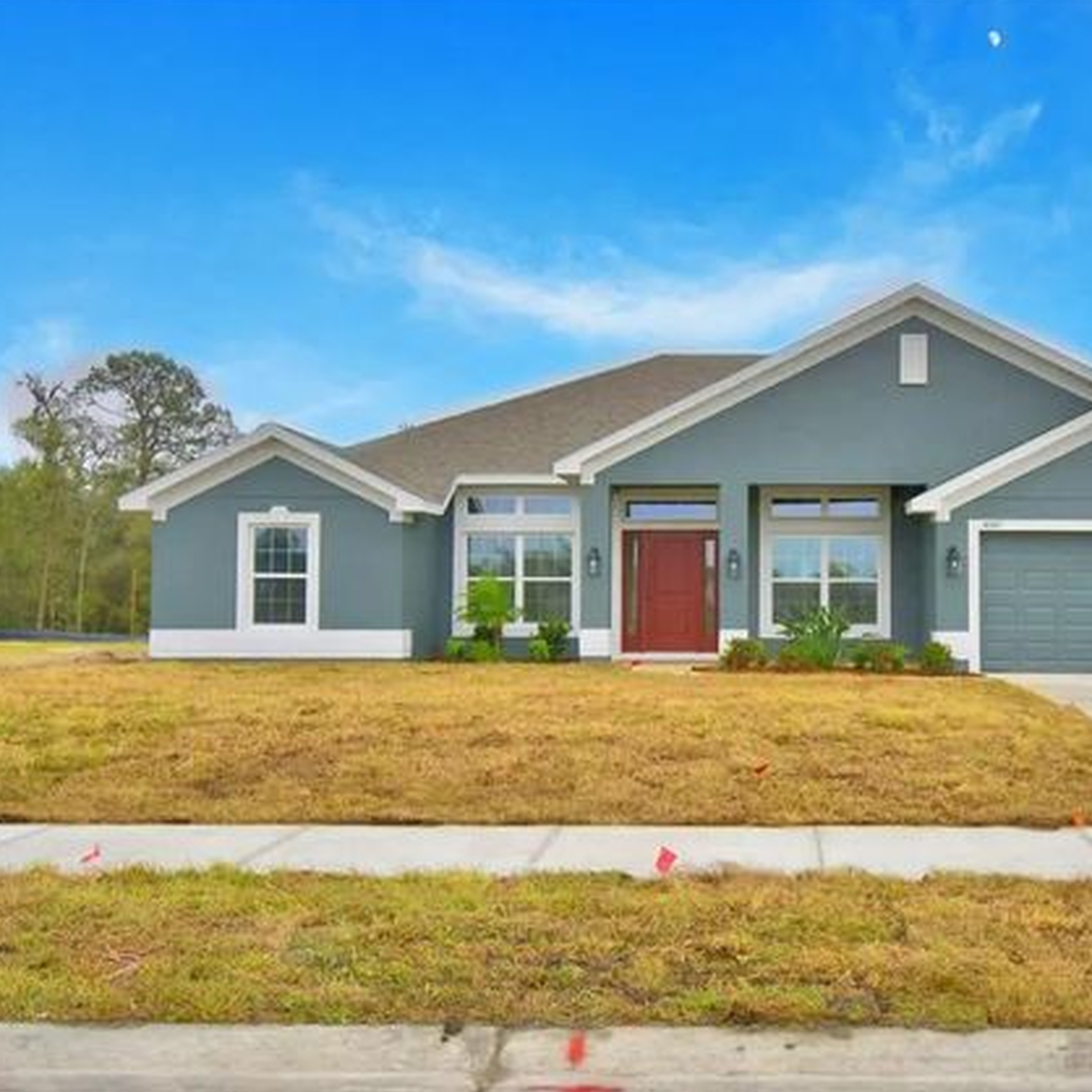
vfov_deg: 42.8
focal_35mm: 39
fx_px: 1392
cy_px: 541
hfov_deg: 42.2
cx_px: 737
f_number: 5.6
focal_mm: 20
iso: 200
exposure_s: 1/160
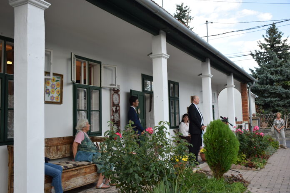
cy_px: 96
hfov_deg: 53.1
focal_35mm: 36
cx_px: 145
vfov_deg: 36.9
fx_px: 290
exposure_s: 1/200
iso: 125
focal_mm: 24
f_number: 5
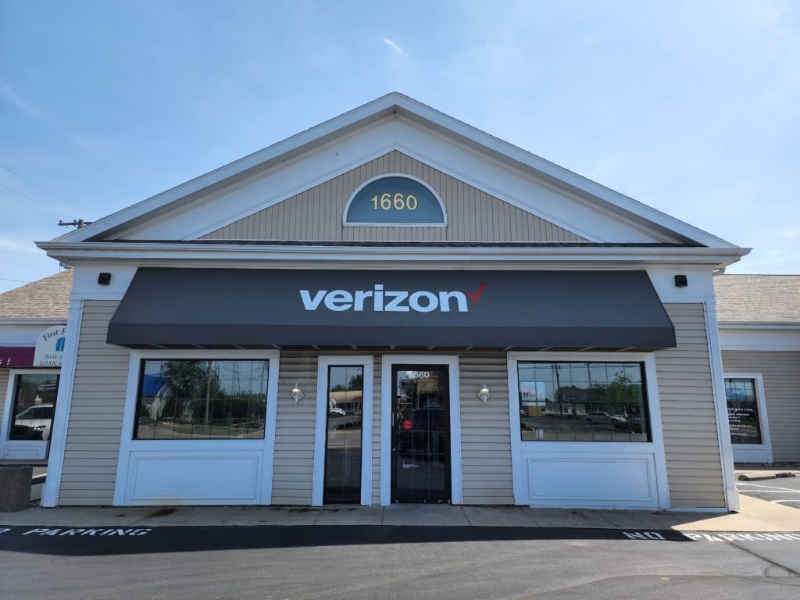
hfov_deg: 73.9
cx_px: 400
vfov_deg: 58.9
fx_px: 532
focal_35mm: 23
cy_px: 300
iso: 12
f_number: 1.8
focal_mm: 6.4
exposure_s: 1/781
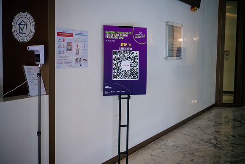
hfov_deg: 37.5
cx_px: 122
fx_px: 361
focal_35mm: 53
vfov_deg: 25.5
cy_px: 82
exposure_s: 1/125
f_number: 2.8
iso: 500
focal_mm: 25
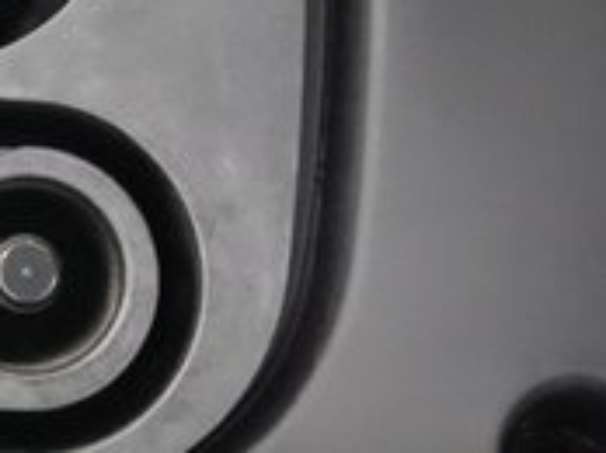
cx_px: -115
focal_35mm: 99
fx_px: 1731
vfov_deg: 14.5
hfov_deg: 18.8
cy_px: -80
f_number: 4.5
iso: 25600
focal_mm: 28
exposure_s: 1/125
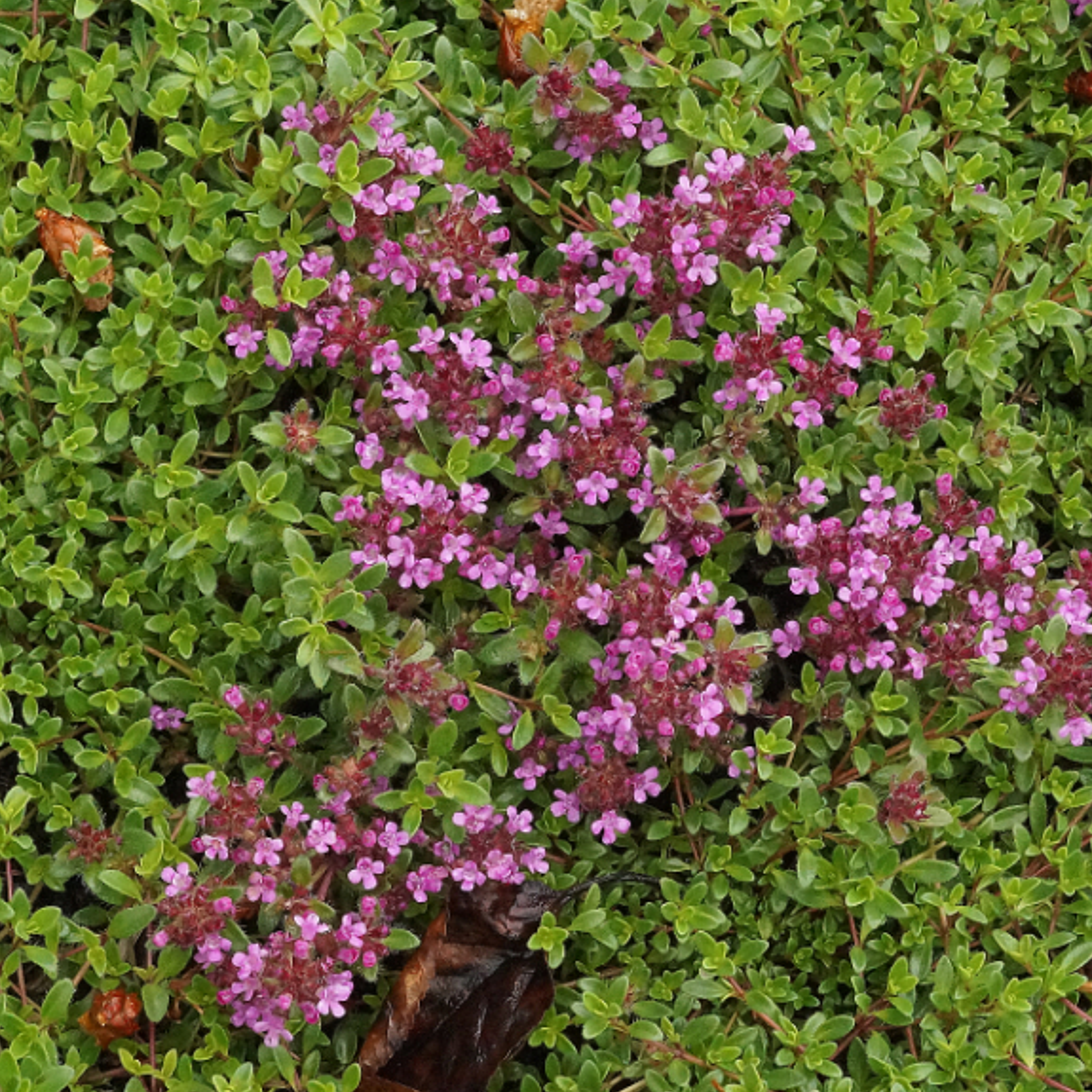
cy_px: 612
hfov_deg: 6.6
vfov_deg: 6.6
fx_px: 9494
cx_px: 872
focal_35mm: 266
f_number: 11
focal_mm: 100
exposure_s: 1/80
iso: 3200
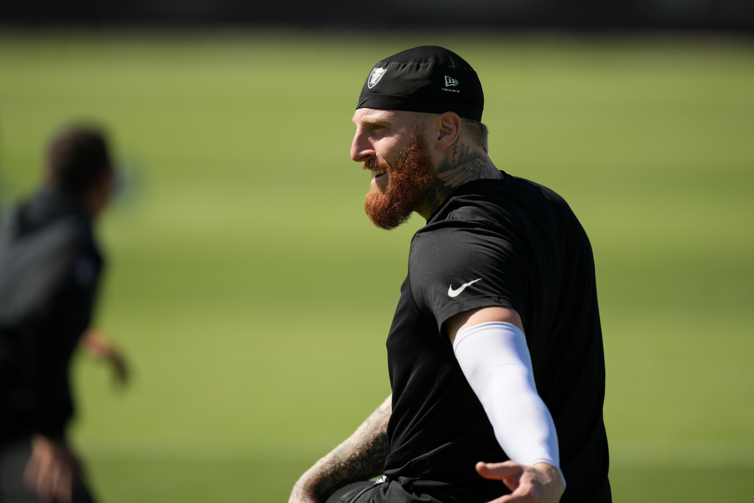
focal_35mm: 400
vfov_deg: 3.4
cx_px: 377
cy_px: 252
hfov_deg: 5.2
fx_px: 8377
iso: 200
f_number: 2.8
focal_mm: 400
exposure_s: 1/3200
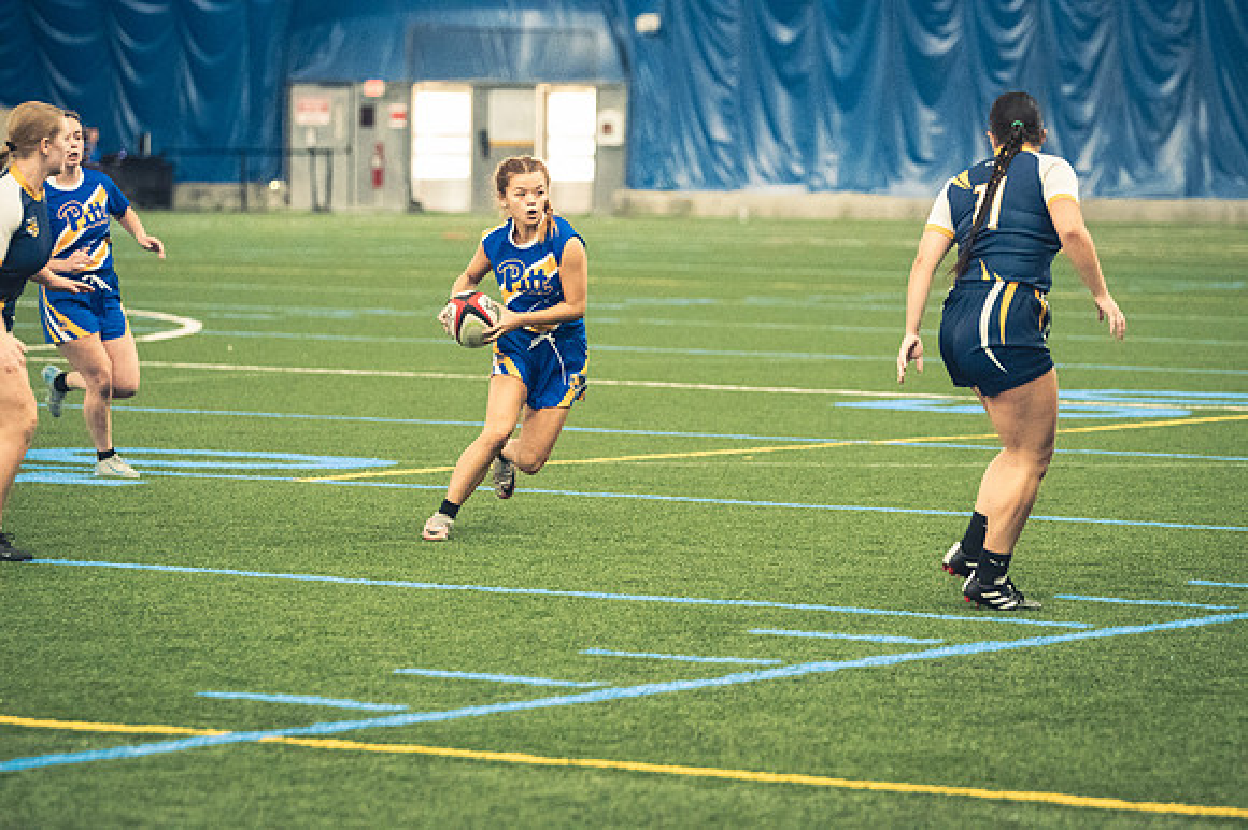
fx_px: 6479
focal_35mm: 187
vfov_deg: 7.3
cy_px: 415
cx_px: 624
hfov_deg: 11.0
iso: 12800
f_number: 2.8
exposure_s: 1/500
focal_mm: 125
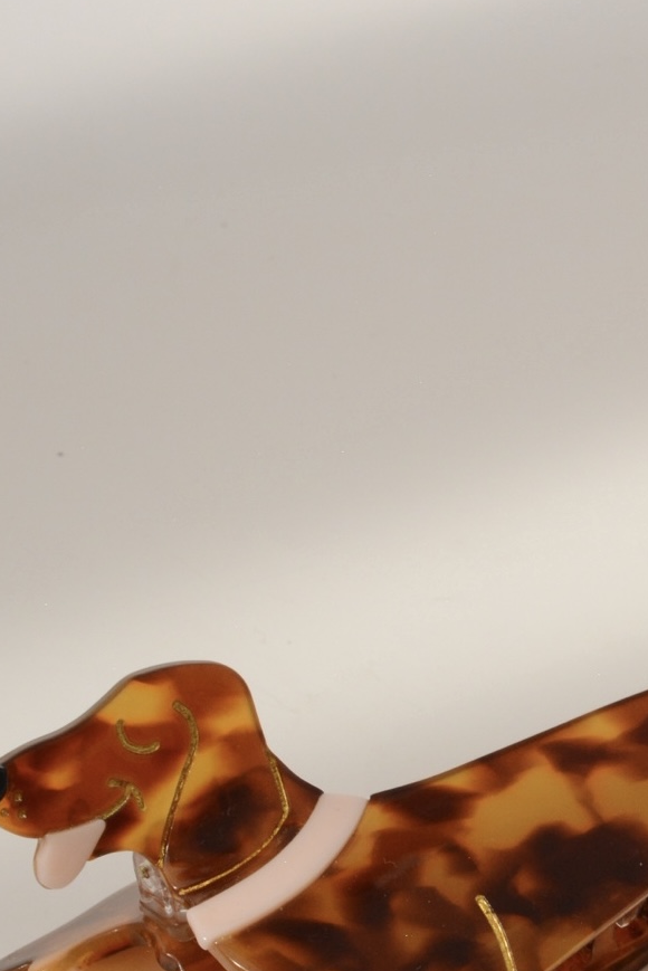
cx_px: 497
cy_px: 842
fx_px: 4343
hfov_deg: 8.5
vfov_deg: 12.7
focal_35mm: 161
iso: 500
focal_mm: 42
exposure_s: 1/800
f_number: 14
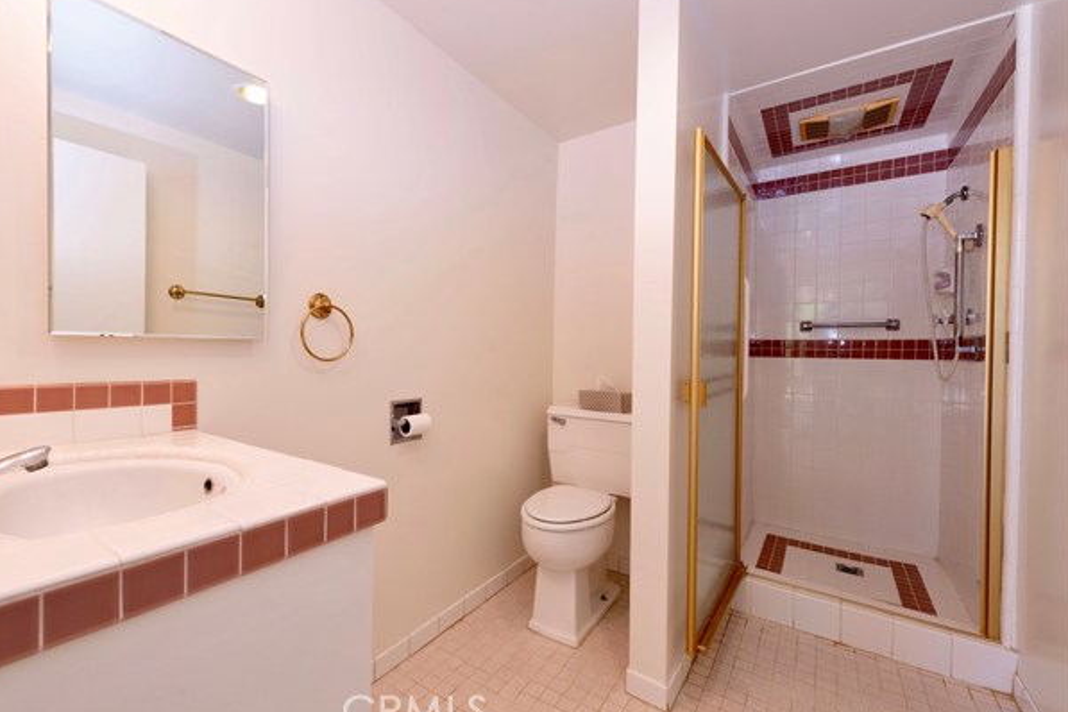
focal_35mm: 15
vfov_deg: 77.3
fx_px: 445
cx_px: 499
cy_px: 355
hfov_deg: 100.3
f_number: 8
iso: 320
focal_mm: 14
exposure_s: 1/15
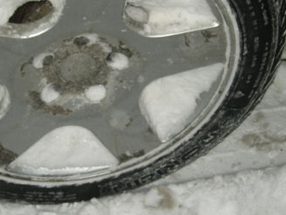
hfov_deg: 18.9
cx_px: 99
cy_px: 58
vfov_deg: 14.2
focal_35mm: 104
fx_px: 859
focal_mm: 8.8
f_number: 3.3
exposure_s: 1/60
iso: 50
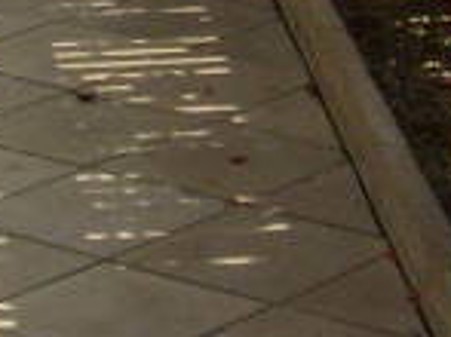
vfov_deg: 5.9
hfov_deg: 8.0
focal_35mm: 244
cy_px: -340
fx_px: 3176
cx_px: -144
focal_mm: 5.8
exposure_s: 1/350
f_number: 7.1
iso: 80
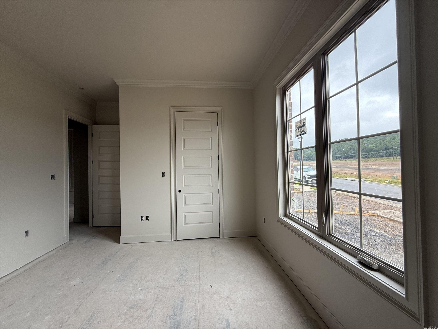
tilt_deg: +0.8
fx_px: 177
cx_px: 219
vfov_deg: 85.7
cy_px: 164
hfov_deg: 102.1
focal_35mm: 14
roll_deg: +0.7
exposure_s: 1/129
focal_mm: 2.22
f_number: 2.2
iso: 64
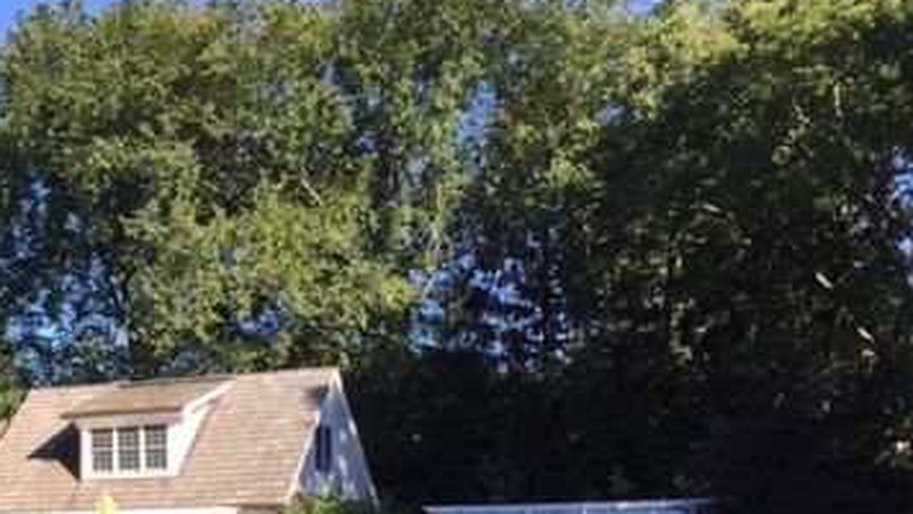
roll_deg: +0.1
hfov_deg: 35.5
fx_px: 1380
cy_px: 496
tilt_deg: +2.4
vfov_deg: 20.5
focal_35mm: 57
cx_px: 195
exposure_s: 1/732
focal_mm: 4.15
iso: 32
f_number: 2.2
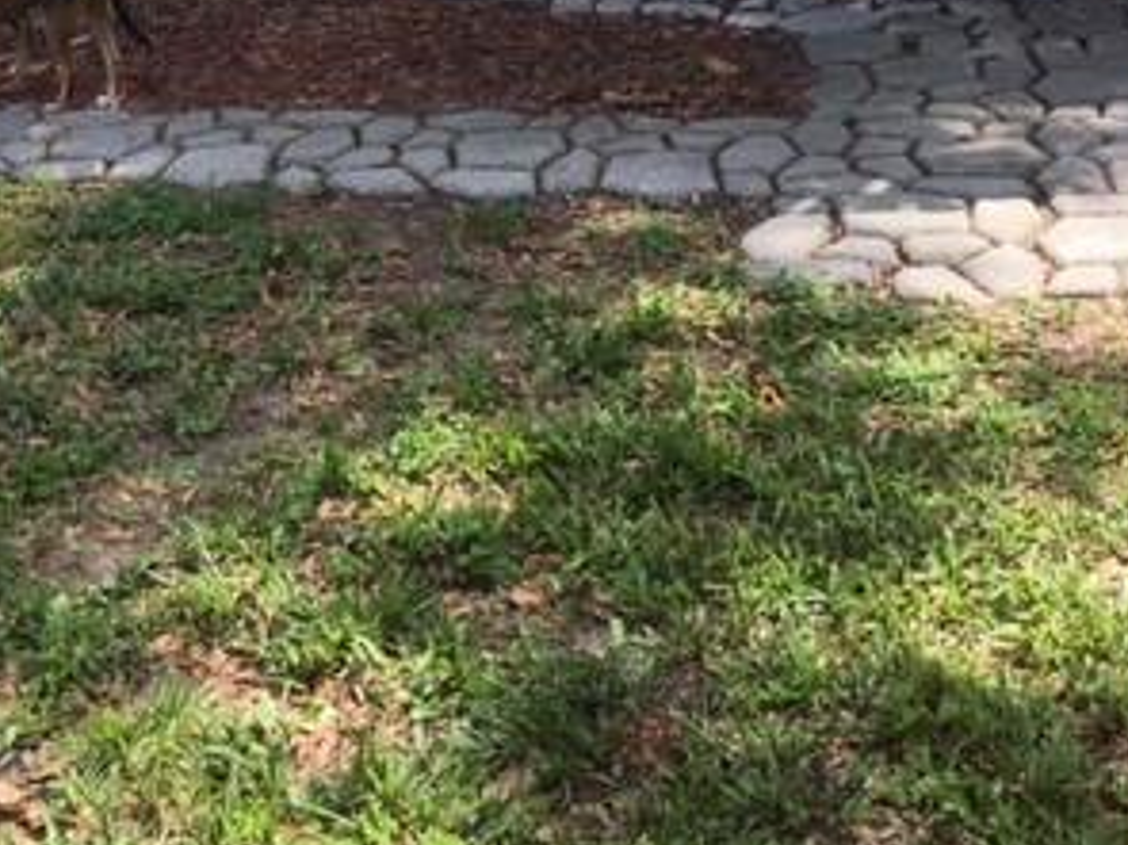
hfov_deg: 30.4
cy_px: -57
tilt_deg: -9.1
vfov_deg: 22.1
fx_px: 2052
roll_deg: +5.2
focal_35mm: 63
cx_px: 321
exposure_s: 1/569
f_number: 2.2
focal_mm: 4.15
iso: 25
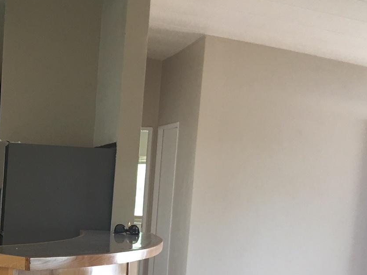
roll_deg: -2.7
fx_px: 742
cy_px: 248
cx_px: -46
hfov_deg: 25.6
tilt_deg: -4.5
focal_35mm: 70
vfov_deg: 20.6
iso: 40
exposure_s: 1/15
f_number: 2.2
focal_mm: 4.15
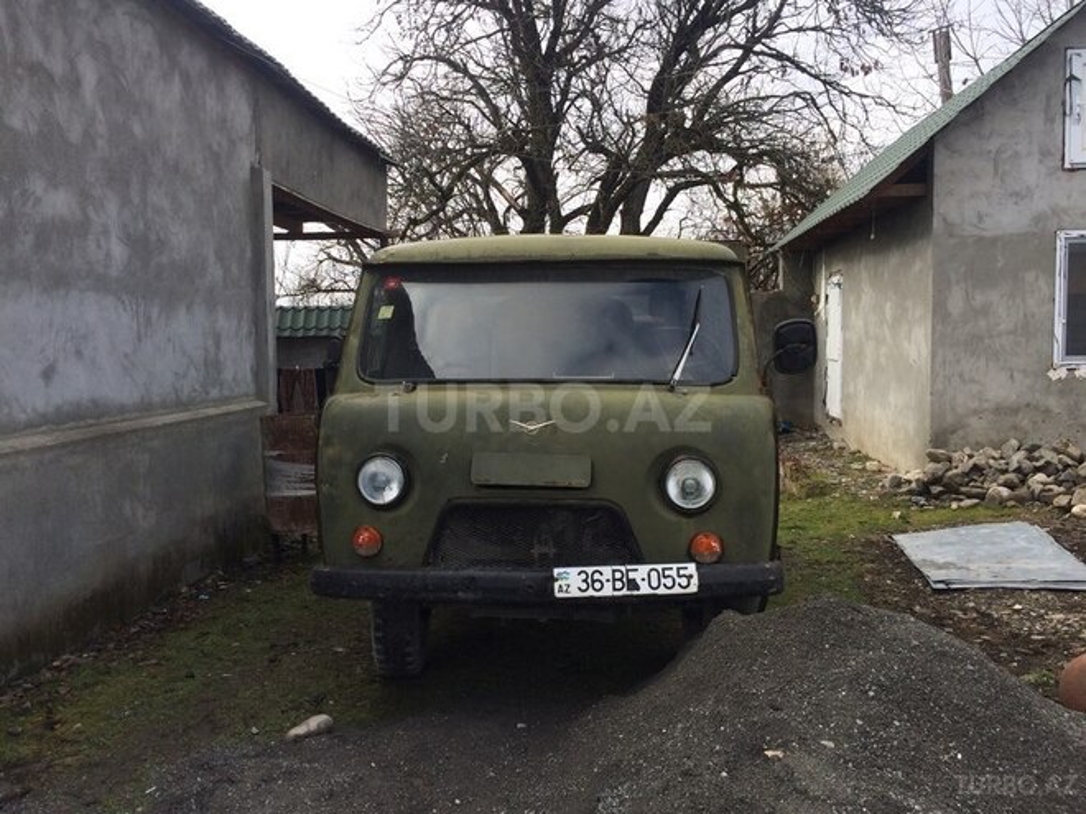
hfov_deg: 61.7
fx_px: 910
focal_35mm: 29
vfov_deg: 48.2
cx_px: 543
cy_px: 407
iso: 32
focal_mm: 4.15
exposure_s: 1/695
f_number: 2.2
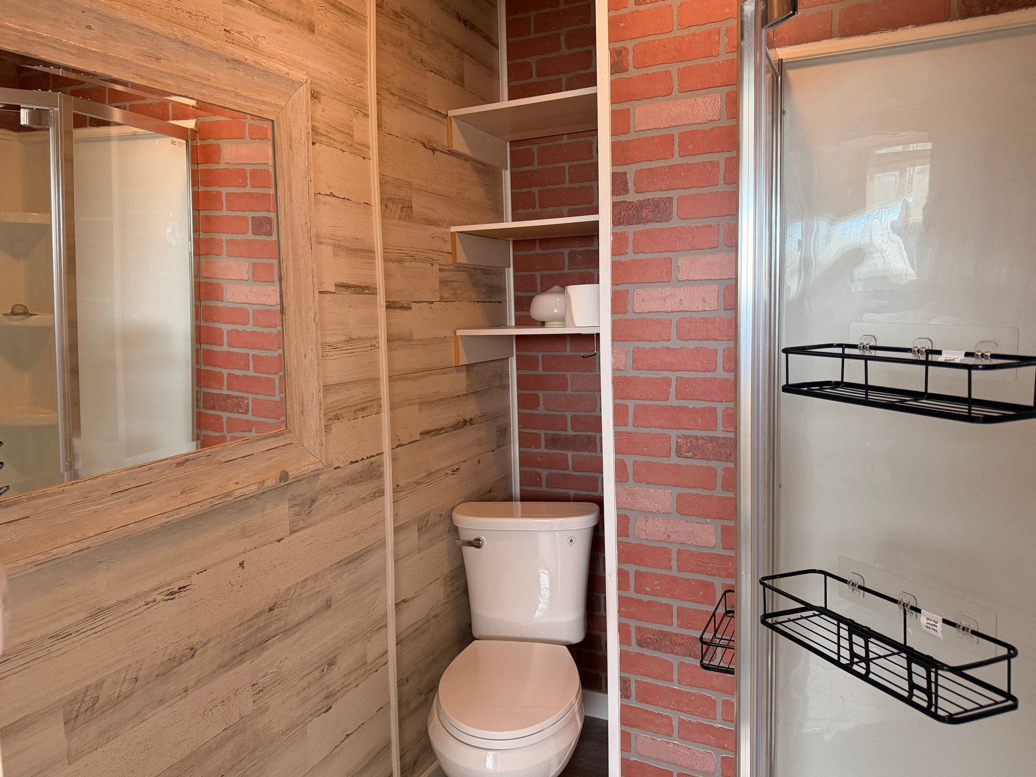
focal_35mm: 25
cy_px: 390
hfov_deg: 69.4
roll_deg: +2.2
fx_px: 748
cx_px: 497
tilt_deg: -6.2
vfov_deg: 54.9
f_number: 1.78
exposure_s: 1/120
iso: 320
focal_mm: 6.76
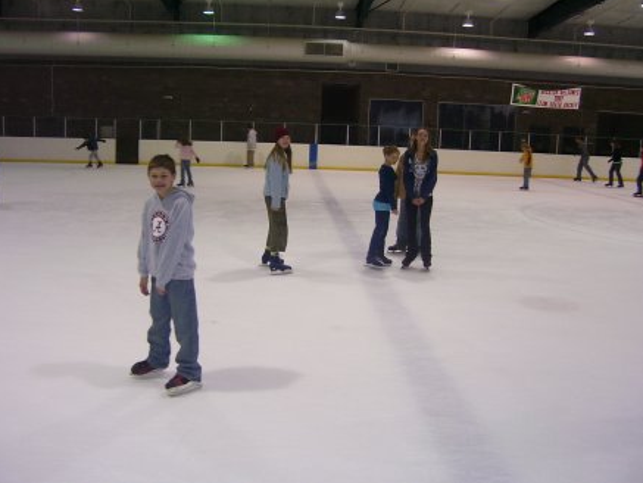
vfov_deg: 40.7
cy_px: 236
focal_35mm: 35
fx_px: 650
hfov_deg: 52.6
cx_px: 325
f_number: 2.7
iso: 125
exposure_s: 1/60
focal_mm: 5.6
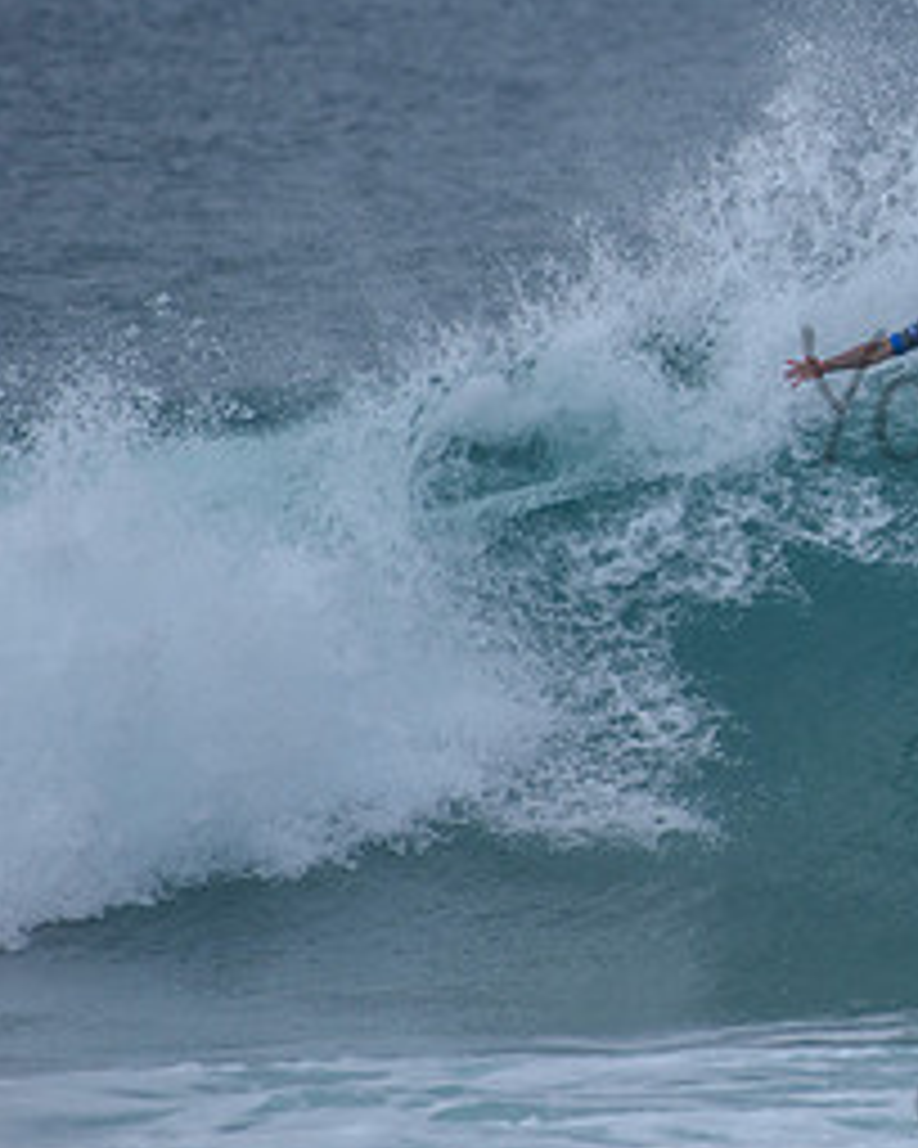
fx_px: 36305
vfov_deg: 1.8
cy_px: 358
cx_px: 1264
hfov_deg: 1.4
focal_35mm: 1069
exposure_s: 1/2000
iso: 320
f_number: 5.6
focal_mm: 500
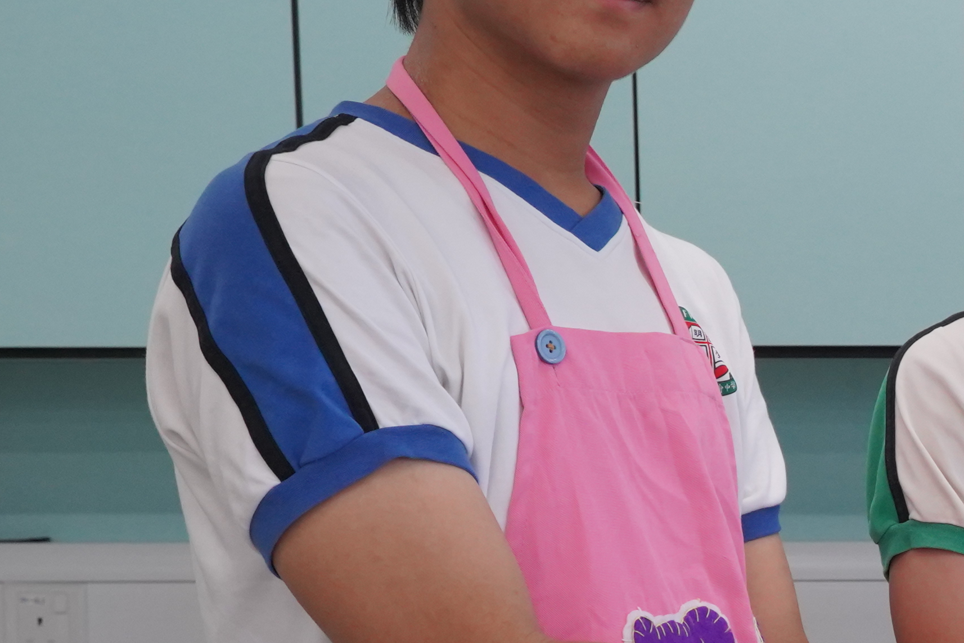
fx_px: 2999
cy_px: 743
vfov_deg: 12.0
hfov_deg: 17.0
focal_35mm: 112
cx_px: 1322
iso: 2500
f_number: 5.6
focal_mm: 32
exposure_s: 1/250
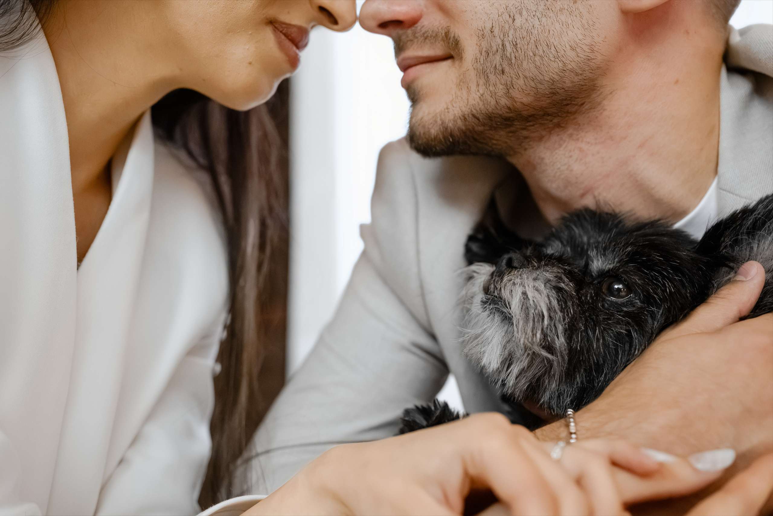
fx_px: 752
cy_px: 258
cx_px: 386
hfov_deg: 54.4
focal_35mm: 35
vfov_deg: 37.9
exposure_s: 1/200
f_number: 2.8
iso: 5000
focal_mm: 35
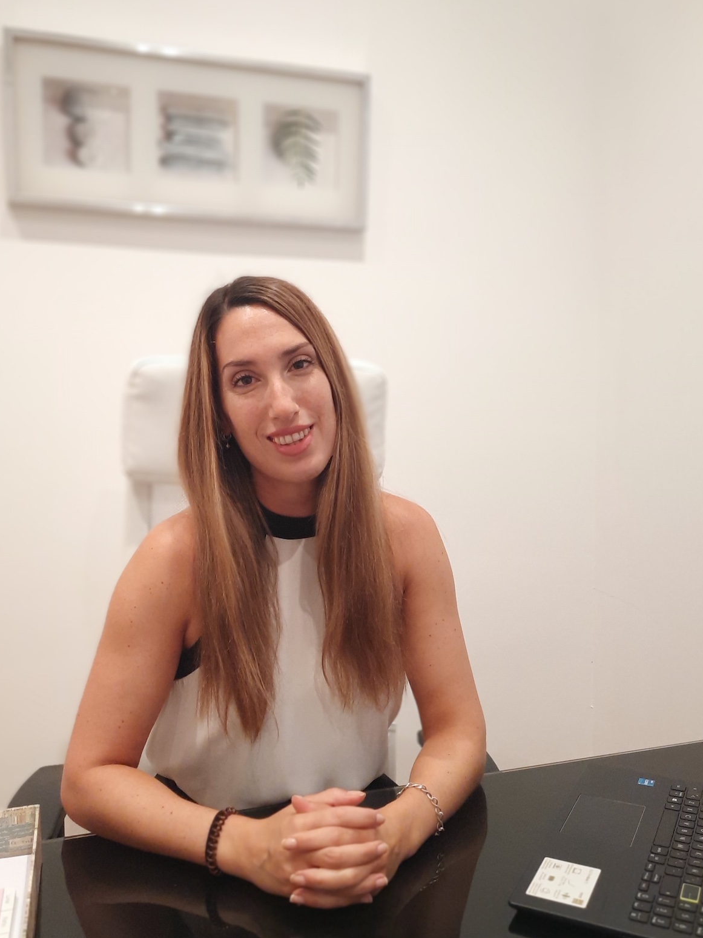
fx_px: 839
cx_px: 305
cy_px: 450
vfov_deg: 58.3
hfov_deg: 45.3
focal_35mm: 31
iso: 400
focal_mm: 4.6
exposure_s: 1/33
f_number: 2
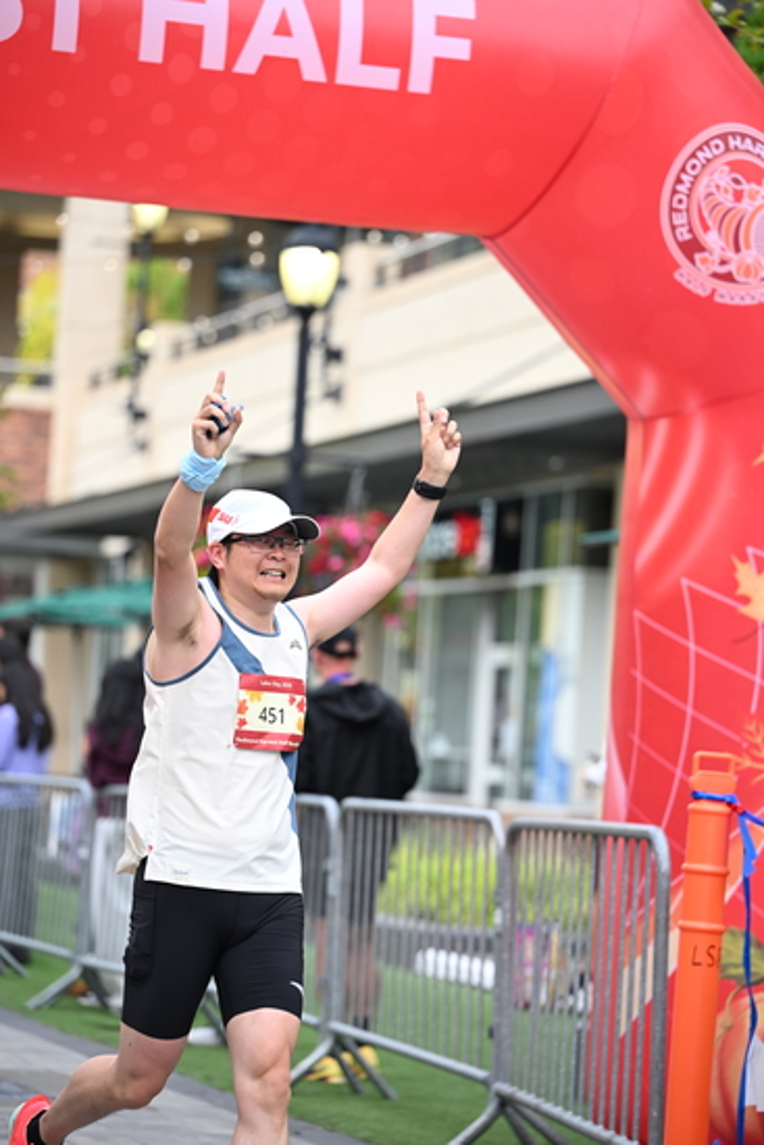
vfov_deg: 17.1
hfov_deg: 11.4
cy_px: 572
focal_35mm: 120
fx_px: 3817
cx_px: 382
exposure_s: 1/1600
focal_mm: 120
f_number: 2.8
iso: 1000
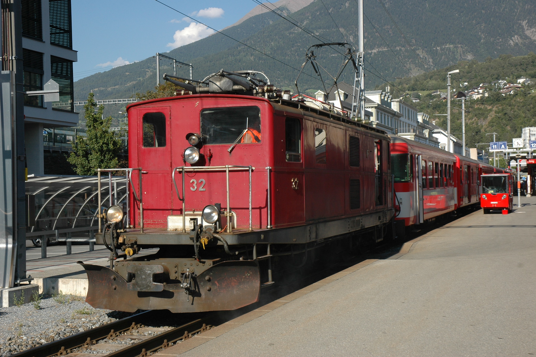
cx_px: 268
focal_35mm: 57
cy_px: 178
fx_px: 848
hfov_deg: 35.1
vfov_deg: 23.7
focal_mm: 38
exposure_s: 1/320
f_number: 9
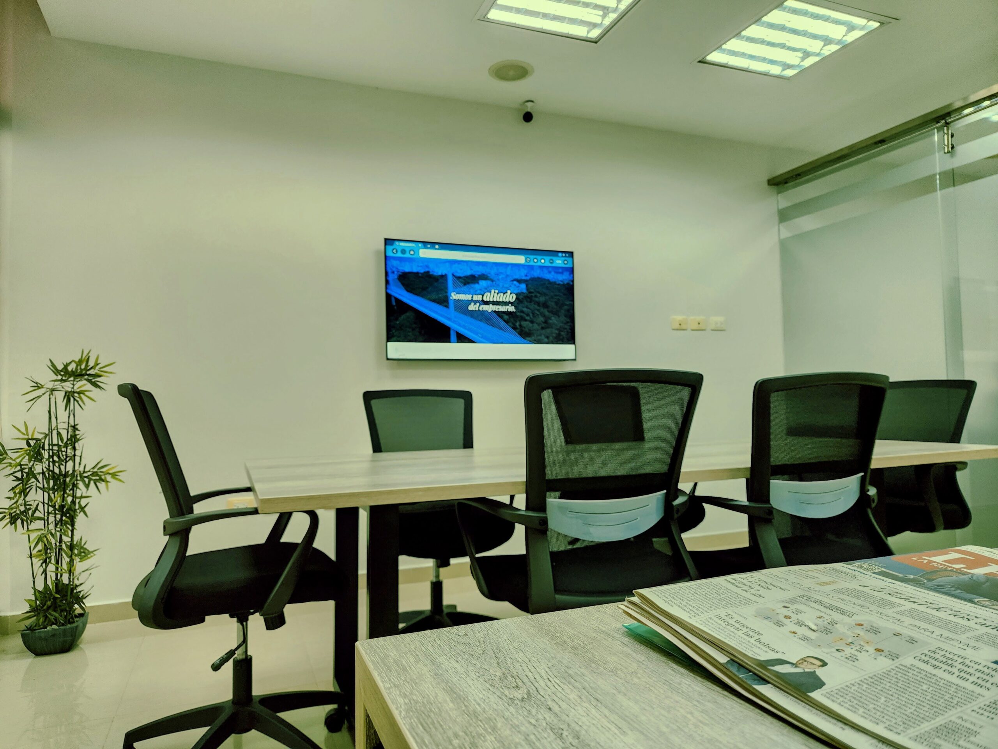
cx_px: 499
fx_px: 663
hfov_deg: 73.9
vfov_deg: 58.9
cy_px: 374
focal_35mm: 23
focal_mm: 6.4
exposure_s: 1/100
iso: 160
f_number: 1.8
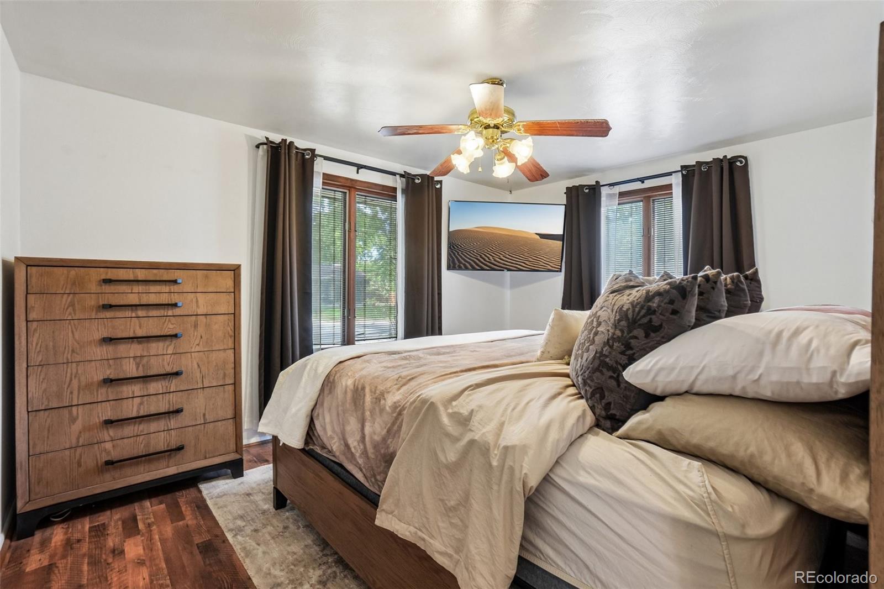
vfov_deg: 77.3
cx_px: 442
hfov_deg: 100.4
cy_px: 294
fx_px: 368
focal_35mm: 15
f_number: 8
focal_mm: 10
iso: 400
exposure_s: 1/20
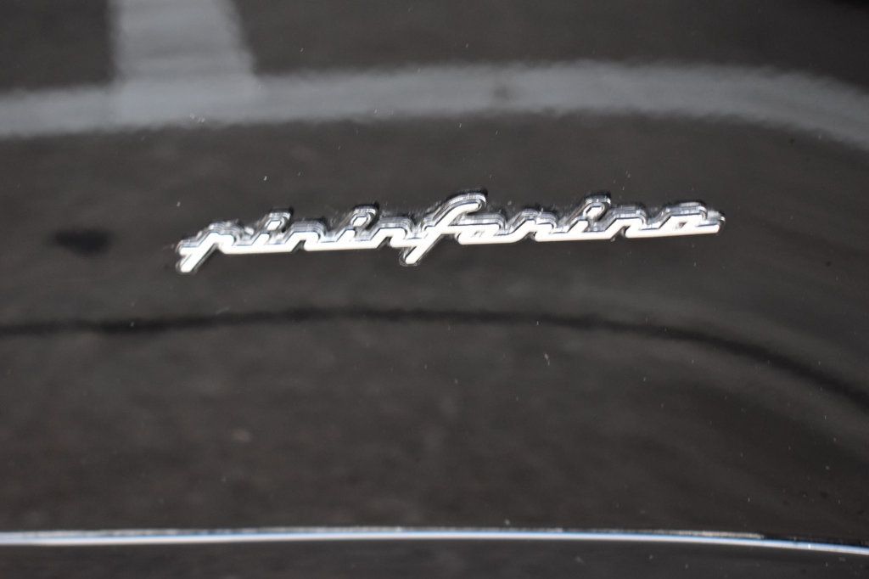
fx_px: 1231
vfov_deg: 26.5
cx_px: 434
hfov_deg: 38.9
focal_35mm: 51
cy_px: 290
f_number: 5.6
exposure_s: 1/15
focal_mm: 34
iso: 1600
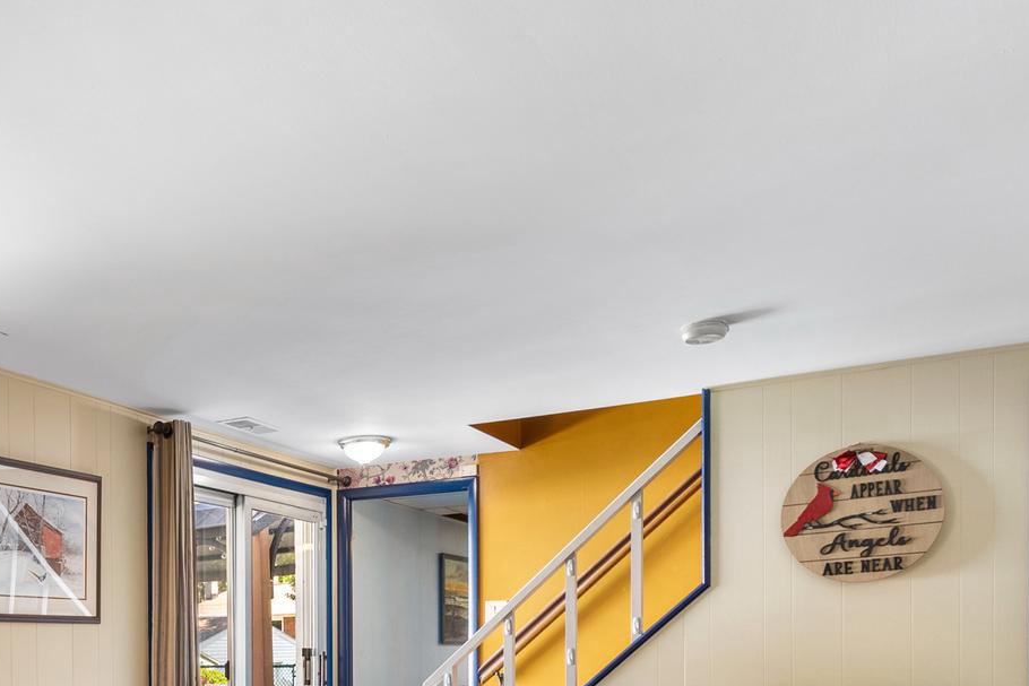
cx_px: 164
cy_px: 680
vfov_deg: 33.8
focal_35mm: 36
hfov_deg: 49.1
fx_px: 1029
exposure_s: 1
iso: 640
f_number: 8
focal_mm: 16
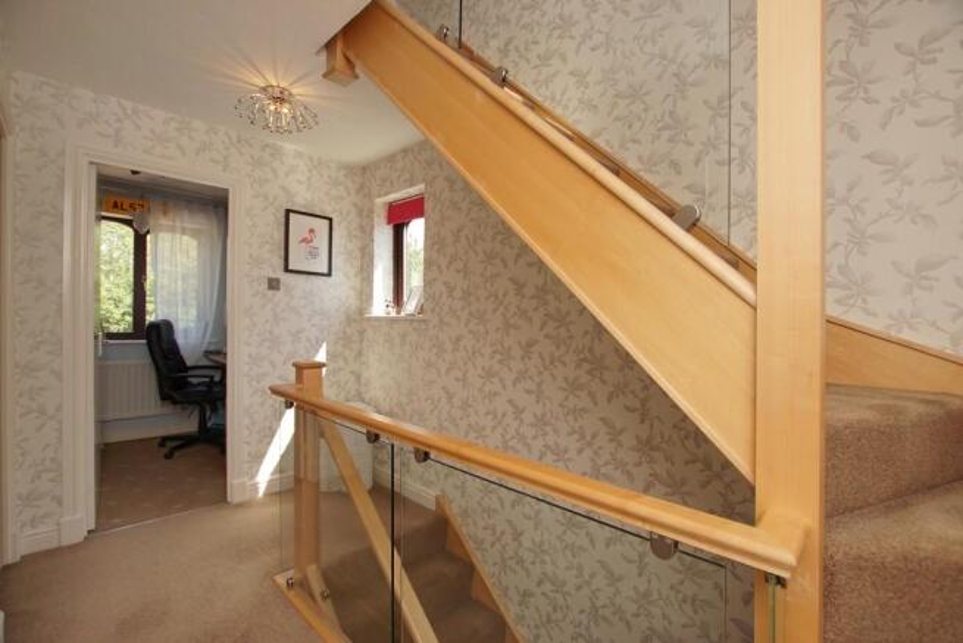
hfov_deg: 100.4
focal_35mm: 15
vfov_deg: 77.4
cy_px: 322
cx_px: 482
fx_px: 401
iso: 200
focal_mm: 10
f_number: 4
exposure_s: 1/160
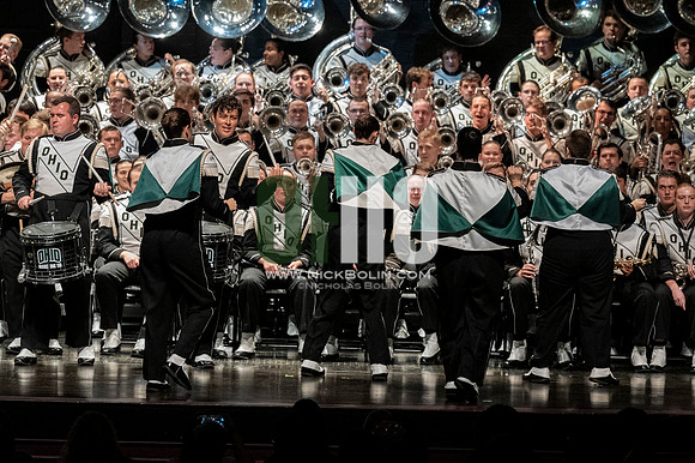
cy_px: 232
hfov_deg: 9.8
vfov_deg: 6.5
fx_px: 4052
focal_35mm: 210
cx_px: 348
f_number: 4
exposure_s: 1/500
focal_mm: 140
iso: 4000
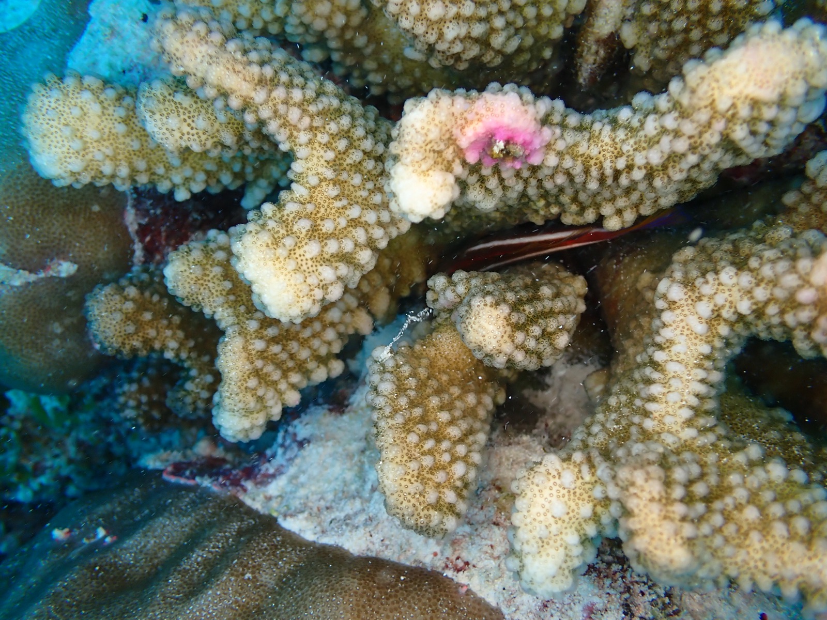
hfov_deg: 60.0
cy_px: 310
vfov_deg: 46.8
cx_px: 414
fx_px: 717
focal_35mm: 30
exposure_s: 1/200
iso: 100
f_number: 2.3
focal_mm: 5.4
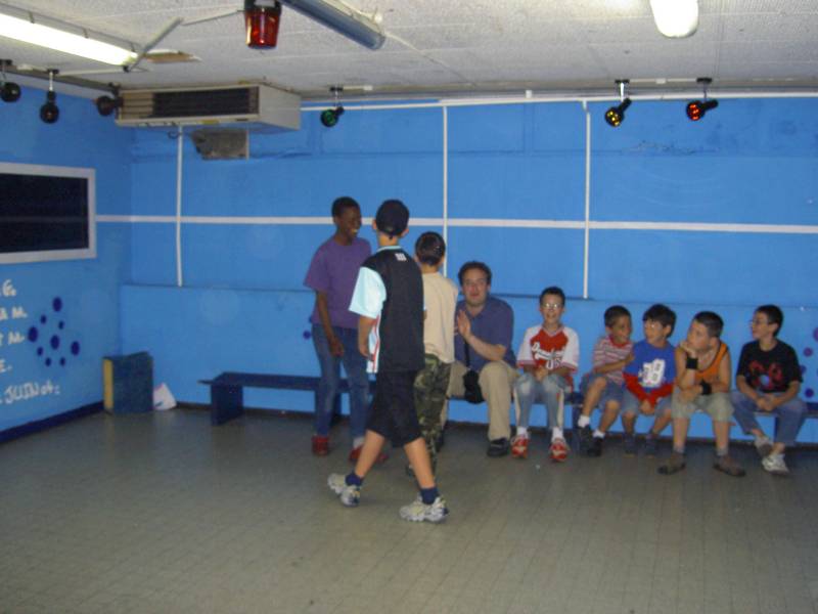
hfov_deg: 47.9
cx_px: 409
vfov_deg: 36.8
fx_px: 922
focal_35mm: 39
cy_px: 307
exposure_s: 1/60
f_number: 2.8
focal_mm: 8
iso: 100
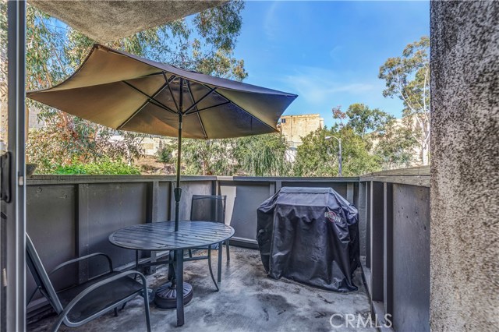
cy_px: 166
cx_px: 250
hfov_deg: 100.4
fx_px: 208
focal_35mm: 15
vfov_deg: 77.3
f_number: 8
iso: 100
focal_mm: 15
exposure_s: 1/15
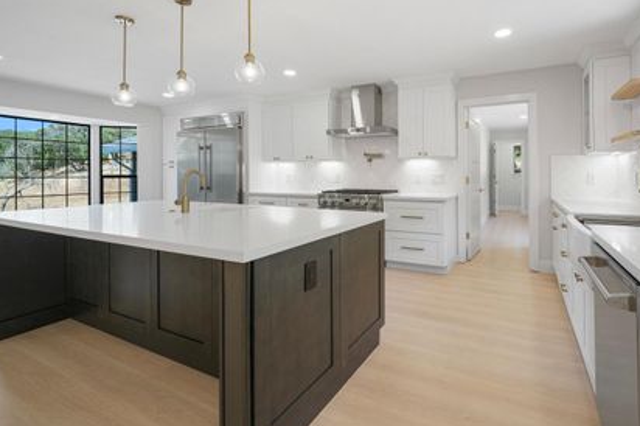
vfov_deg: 69.9
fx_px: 302
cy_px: 178
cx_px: 376
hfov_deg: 92.4
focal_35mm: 17
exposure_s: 1/13
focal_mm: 14
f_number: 8
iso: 100
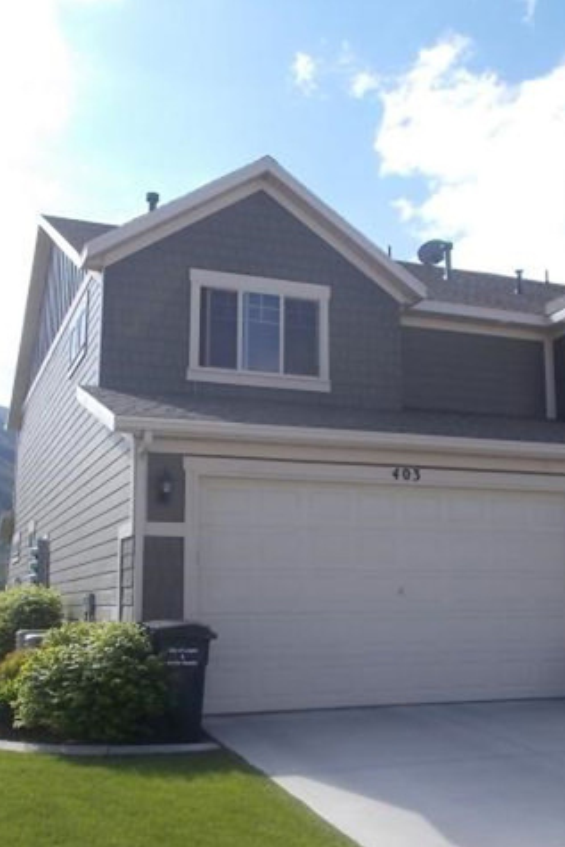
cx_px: 307
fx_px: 988
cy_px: 423
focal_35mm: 42
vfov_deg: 46.4
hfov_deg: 31.9
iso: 80
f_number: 8.6
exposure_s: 1/100
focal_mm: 5.3
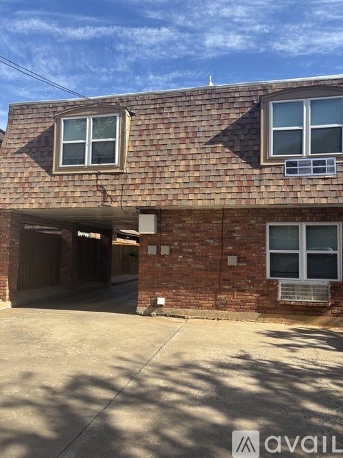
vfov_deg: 67.3
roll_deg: -0.8
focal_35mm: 26
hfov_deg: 53.0
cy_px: 229
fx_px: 344
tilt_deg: +3.8
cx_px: 172
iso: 50
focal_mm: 5.96
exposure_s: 1/1984
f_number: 1.6
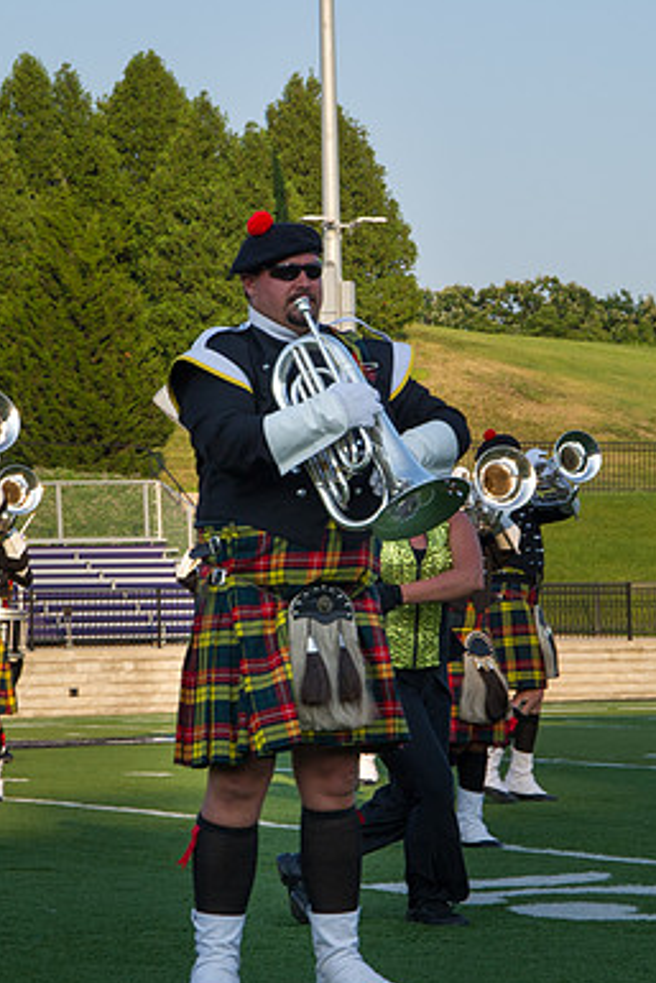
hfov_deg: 9.6
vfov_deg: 14.3
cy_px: 479
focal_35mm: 143
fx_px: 3905
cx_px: 323
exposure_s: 1/400
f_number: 10
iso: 640
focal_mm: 70
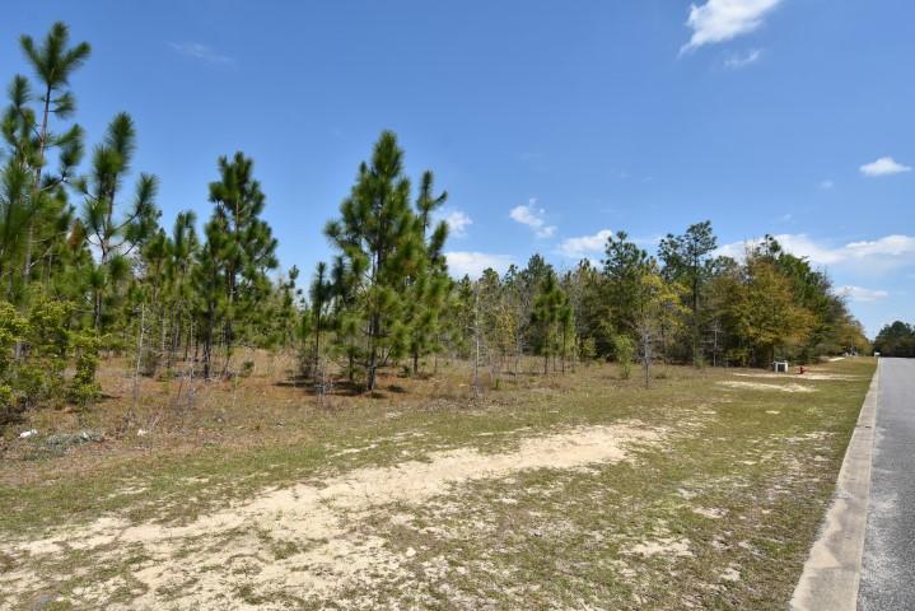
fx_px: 458
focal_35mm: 18
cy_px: 306
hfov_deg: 90.0
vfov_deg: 67.4
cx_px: 458
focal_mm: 12
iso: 200
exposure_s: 1/500
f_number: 8
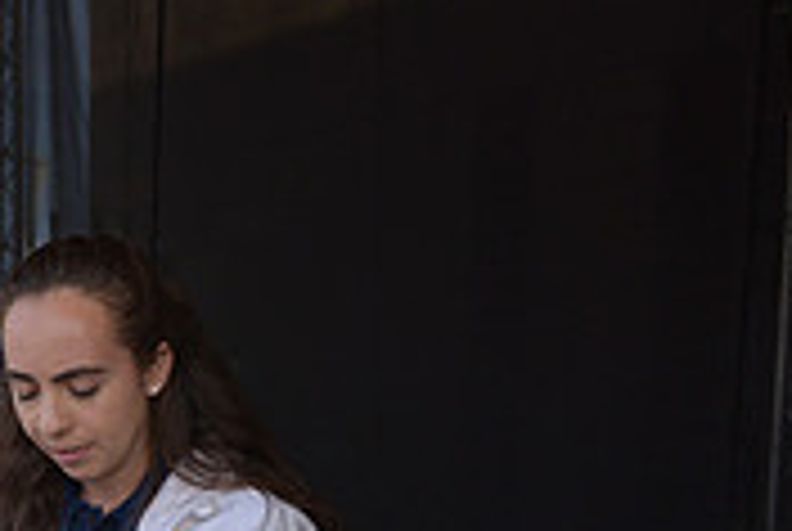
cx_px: -220
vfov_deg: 16.3
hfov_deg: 23.0
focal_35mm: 79
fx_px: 1741
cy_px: 704
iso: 400
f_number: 4
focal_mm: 24
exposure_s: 1/1000
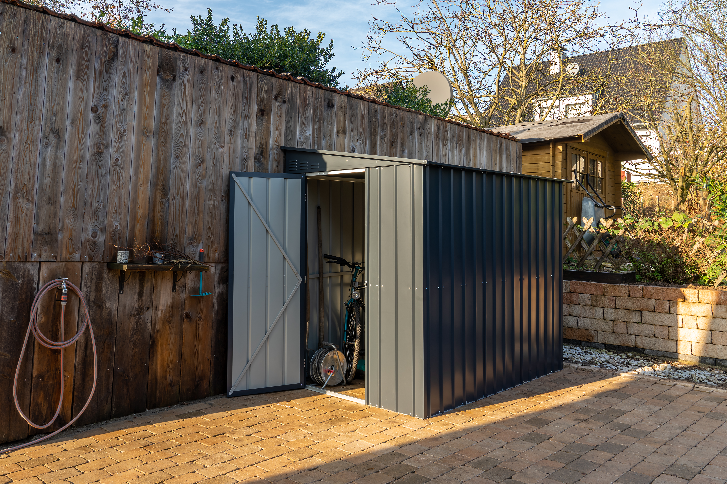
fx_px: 606
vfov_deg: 43.6
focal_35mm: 30
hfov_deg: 62.0
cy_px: 242
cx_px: 364
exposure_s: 1/13
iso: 50
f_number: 14
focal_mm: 30
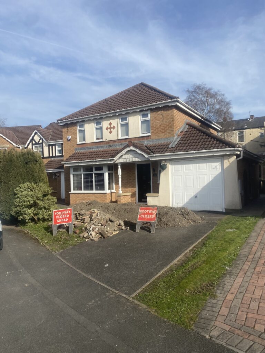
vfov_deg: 67.3
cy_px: 176
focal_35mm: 26
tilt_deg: +1.0
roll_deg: +2.3
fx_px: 265
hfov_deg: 53.1
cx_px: 132
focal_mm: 4.25
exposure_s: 1/3300
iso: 32
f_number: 1.8
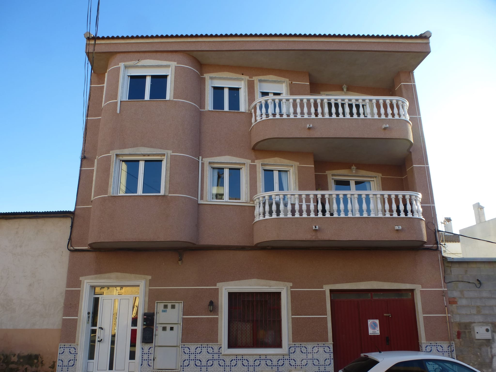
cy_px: 186
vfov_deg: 53.1
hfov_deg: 67.3
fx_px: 373
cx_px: 248
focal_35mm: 26
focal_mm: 4.7
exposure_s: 1/400
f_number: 4
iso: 100
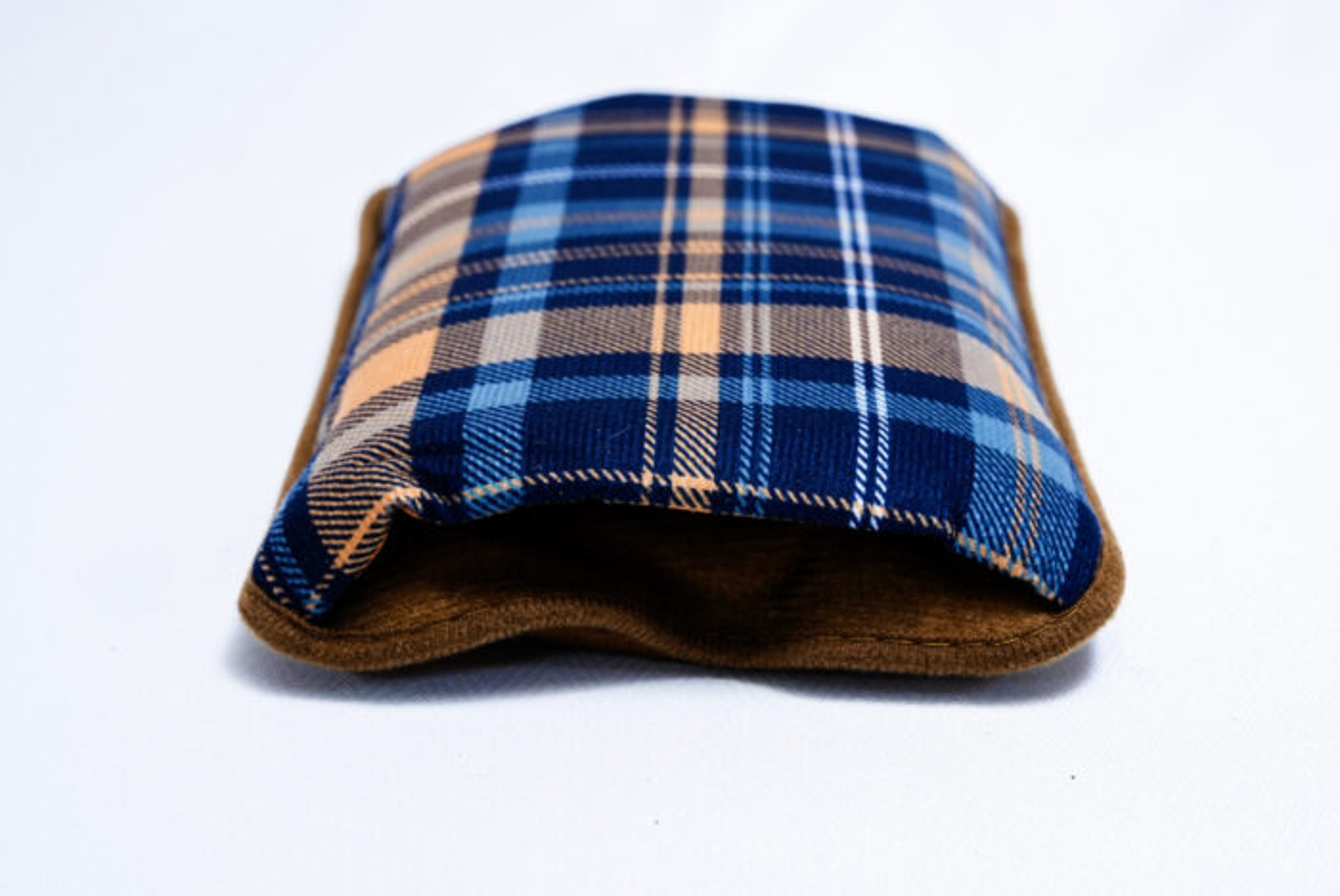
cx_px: 670
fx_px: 2608
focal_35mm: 70
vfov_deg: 19.5
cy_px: 448
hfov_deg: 28.8
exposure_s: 1/160
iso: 3200
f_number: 8
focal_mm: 70
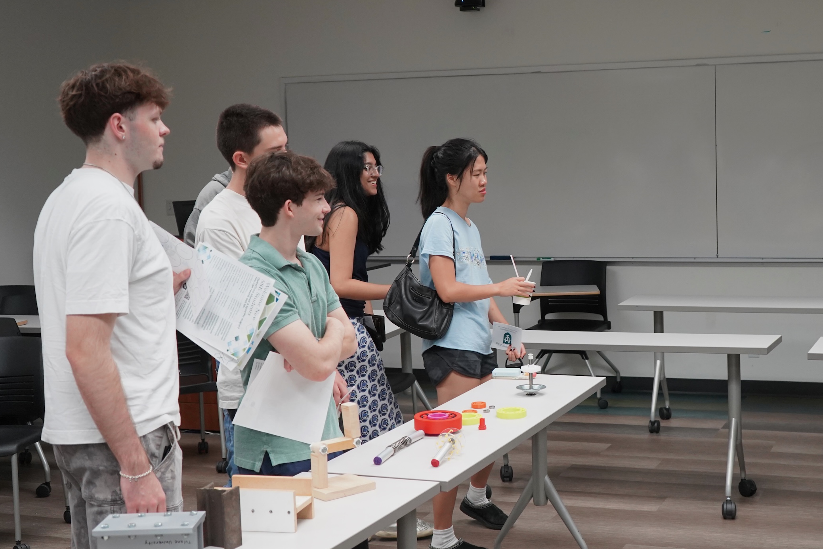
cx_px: 565
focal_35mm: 52
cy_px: 272
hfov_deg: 37.7
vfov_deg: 26.0
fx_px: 1189
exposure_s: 1/160
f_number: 4
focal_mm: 36
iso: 2500
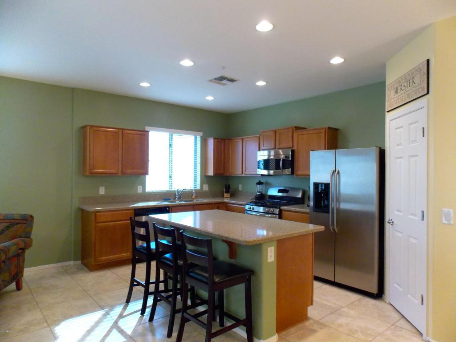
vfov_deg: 58.9
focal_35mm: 23
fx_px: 303
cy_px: 171
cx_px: 228
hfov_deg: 73.9
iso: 250
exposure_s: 1/30
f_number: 3.1
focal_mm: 4
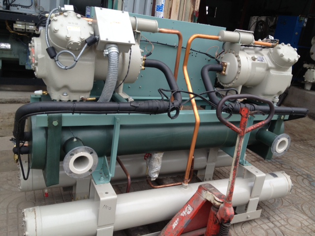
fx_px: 318
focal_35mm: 35
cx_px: 158
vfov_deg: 40.7
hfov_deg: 52.6
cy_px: 118
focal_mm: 4.28
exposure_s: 1/300
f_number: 2.4
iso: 50
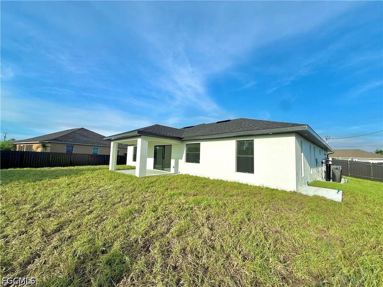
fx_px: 155
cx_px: 192
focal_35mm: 14
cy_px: 144
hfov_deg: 102.1
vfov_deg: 85.7
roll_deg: -2.0
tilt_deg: +6.2
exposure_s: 1/2611
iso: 50
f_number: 2.2
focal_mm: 2.22
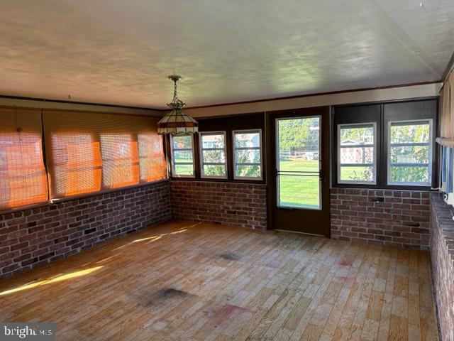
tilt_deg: -5.6
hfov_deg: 71.6
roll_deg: +2.4
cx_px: 227
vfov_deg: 56.8
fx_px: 315
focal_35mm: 24
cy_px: 170
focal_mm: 6.86
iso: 100
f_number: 1.78
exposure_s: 1/140
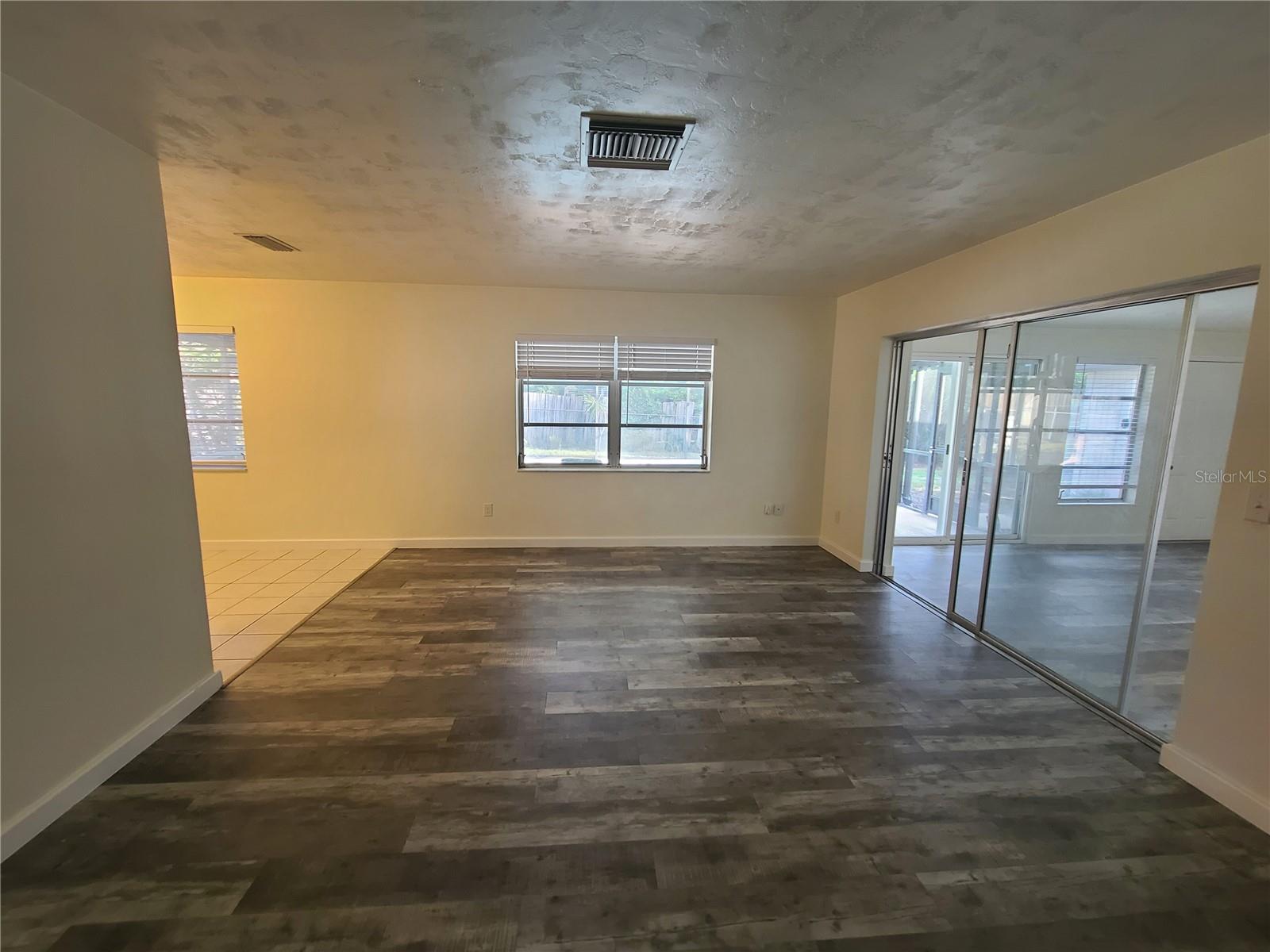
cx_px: 635
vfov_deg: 89.9
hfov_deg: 106.2
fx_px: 477
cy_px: 476
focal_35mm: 13
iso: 250
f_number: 2.2
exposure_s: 1/60
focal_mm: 2.2
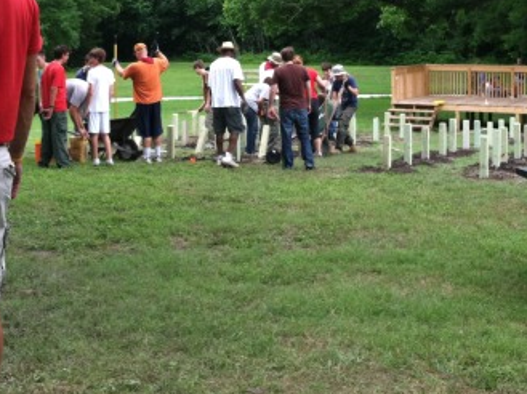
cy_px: 43
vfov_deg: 21.1
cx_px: 195
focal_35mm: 68
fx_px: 1034
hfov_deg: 28.5
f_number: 2.8
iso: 80
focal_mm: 3.85
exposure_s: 1/188
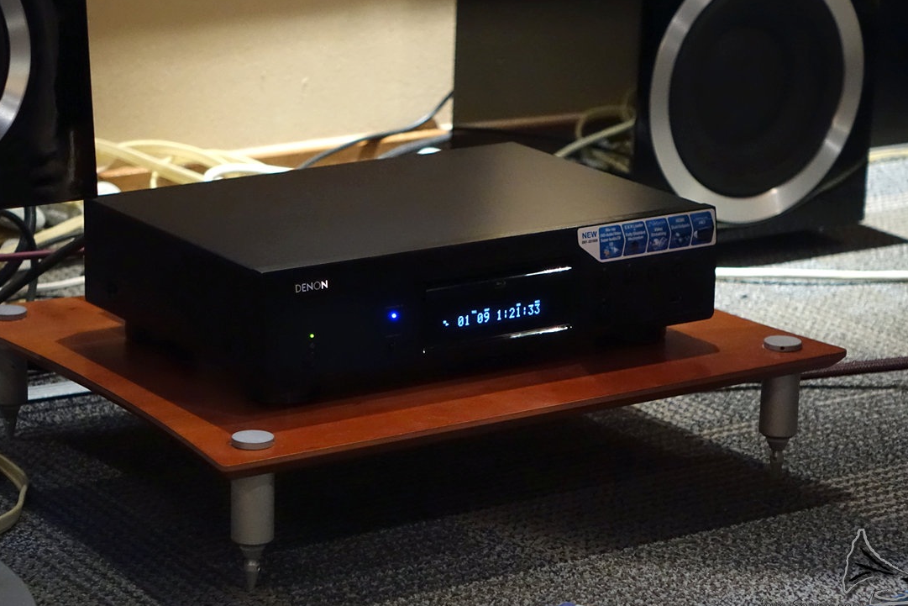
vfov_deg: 11.3
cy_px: 319
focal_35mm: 121
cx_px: 448
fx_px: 3052
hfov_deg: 16.9
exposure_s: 1/40
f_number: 2.8
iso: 3200
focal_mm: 40.05
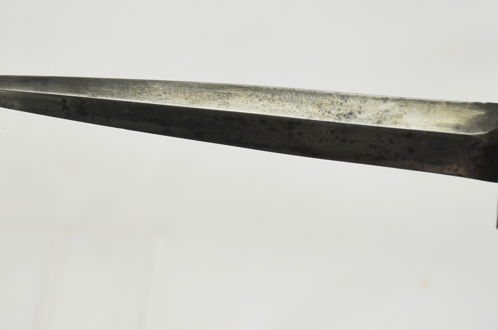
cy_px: 121
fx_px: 2163
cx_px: 225
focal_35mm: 157
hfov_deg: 13.1
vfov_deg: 8.7
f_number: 5.3
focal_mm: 75
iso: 400
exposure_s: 1/250
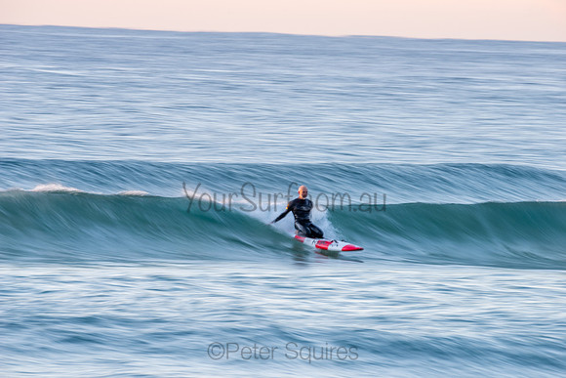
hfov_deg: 4.1
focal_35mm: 500
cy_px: 189
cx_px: 283
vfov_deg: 2.8
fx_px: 7863
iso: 64
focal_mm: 500
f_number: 14
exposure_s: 1/6
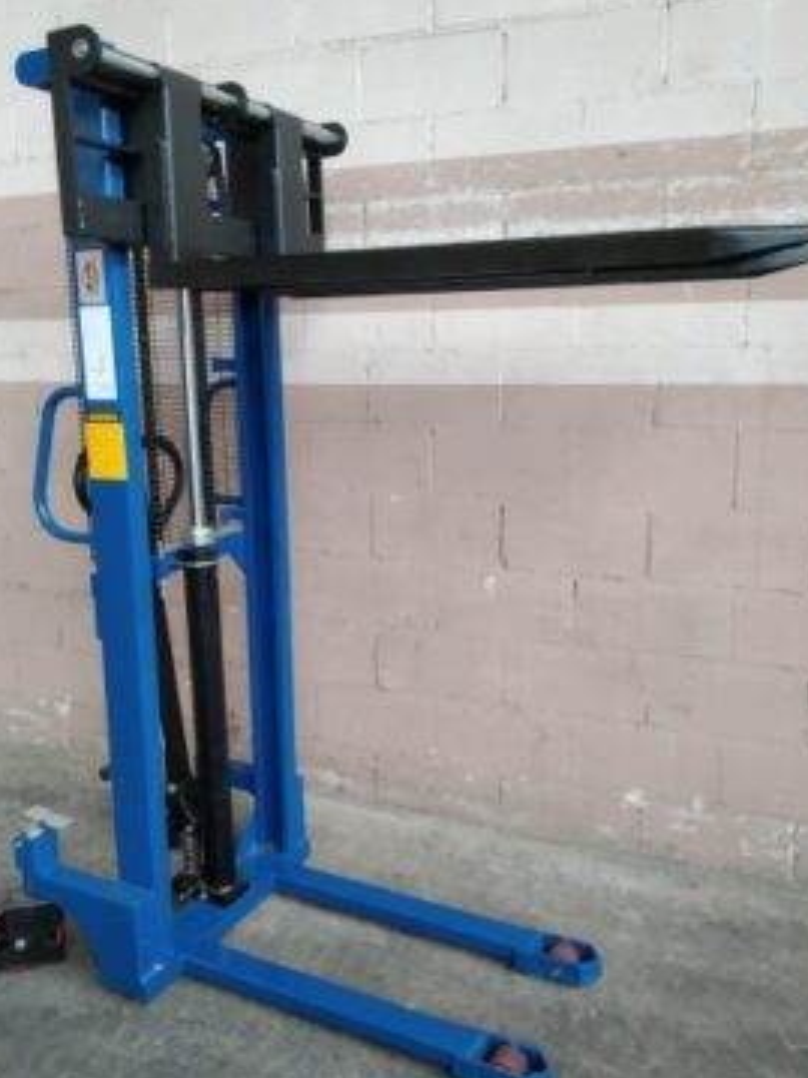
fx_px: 903
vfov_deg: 61.7
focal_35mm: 29
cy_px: 541
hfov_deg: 48.2
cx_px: 384
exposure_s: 1/20
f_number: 2.2
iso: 500
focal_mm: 3.82
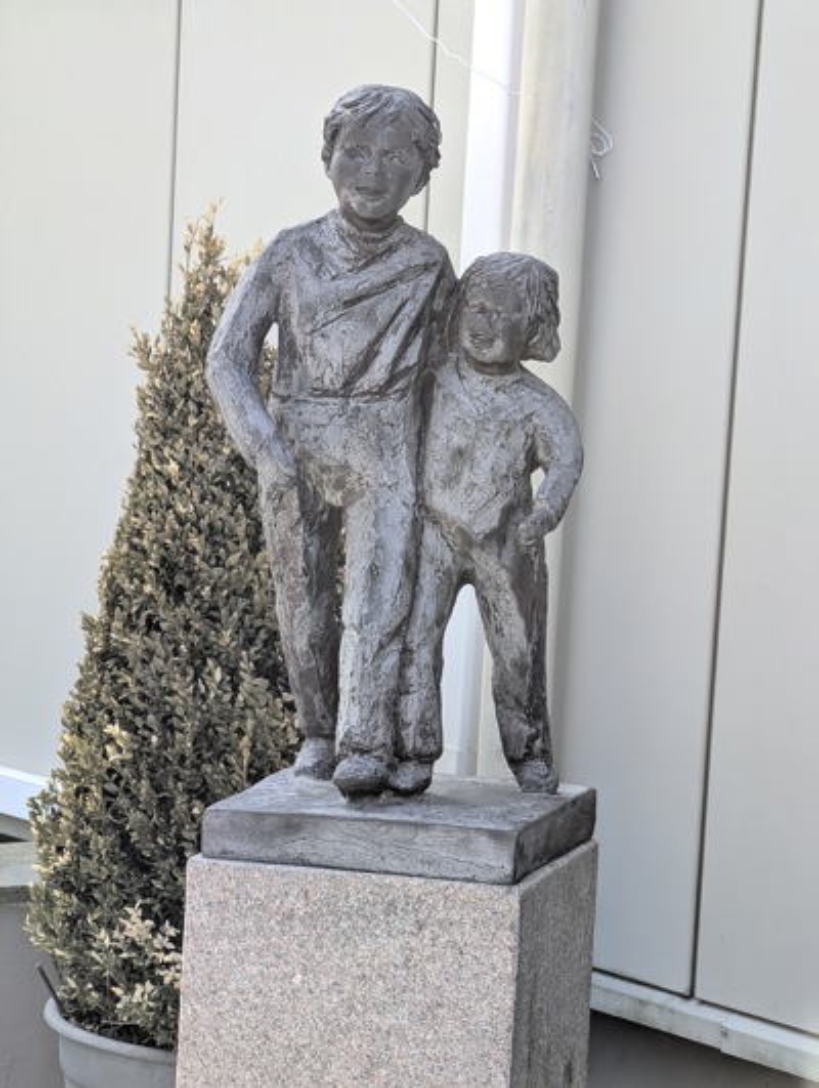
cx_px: 410
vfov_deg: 17.9
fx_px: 3460
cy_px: 544
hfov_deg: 13.5
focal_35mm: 110
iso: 128
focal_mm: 17.91
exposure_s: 1/290
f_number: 2.8
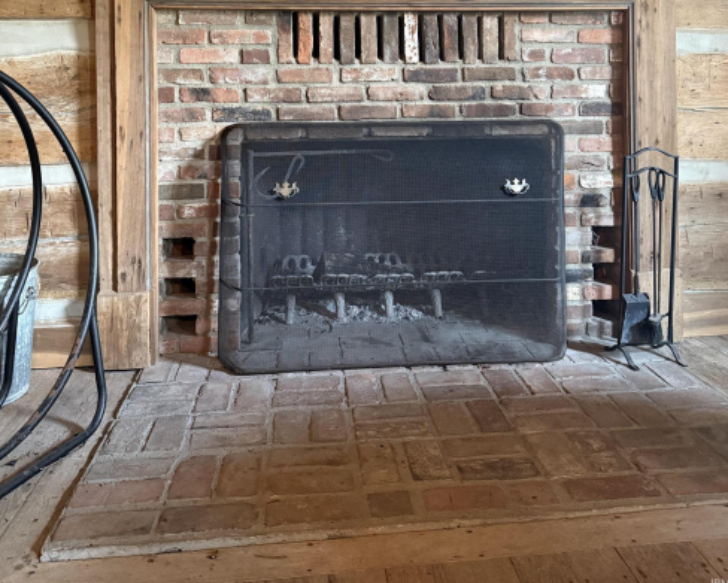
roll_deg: -0.5
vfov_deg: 43.1
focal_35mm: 32
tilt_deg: +0.5
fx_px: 690
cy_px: 95
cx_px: 371
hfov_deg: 55.6
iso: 800
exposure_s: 1/30
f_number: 1.78
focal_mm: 6.76
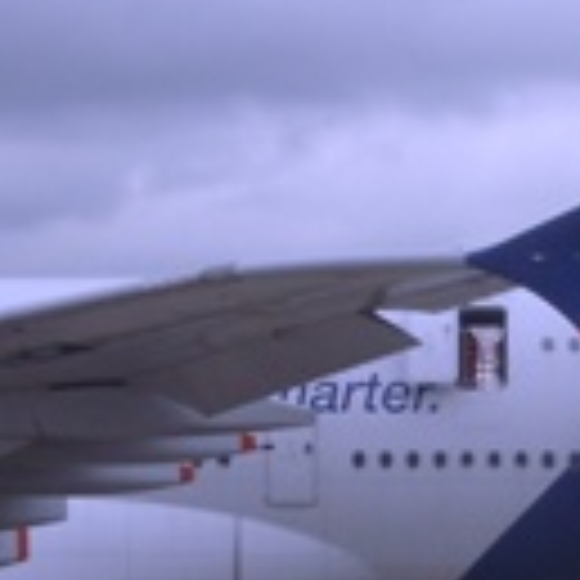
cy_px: 364
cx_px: 499
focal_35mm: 158
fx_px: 2995
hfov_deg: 11.0
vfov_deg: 11.1
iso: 80
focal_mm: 6
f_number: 5.5
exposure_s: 1/500
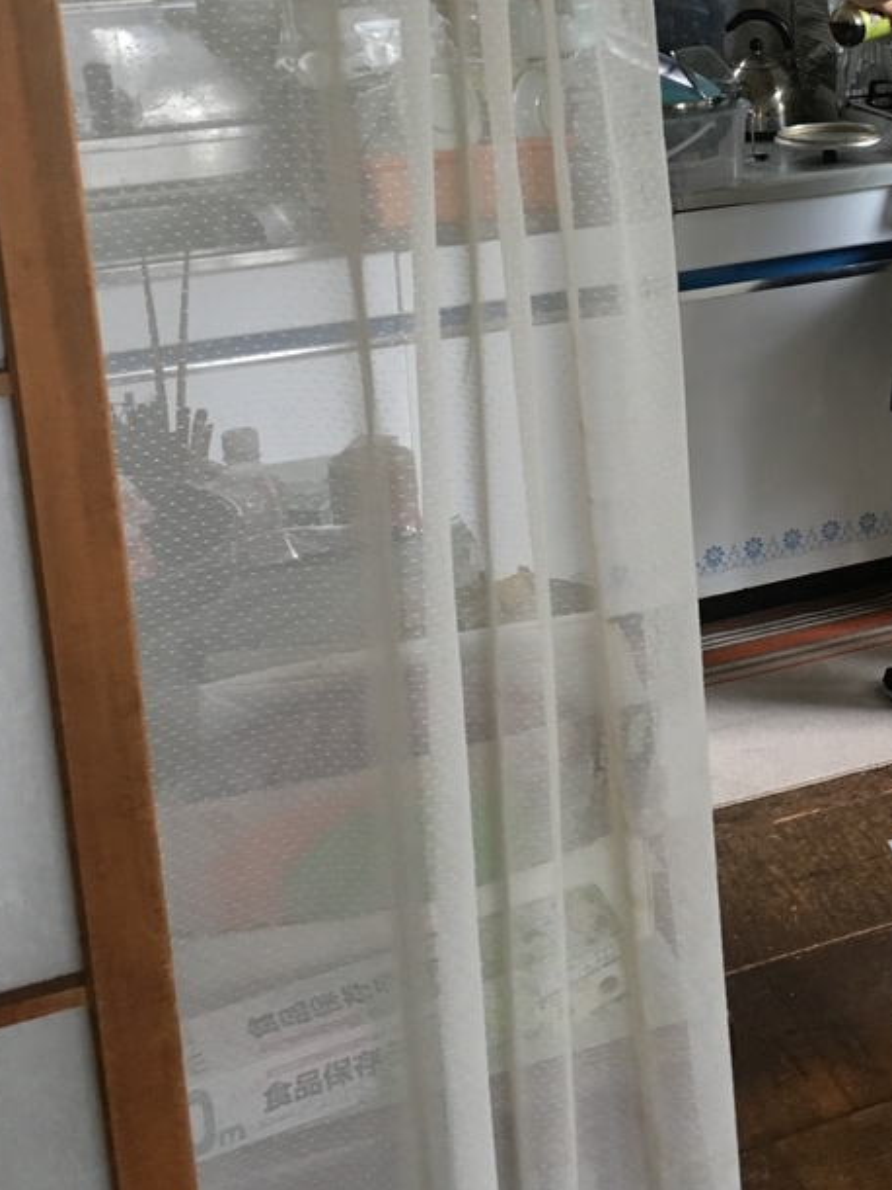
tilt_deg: -13.8
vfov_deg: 32.9
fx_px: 1959
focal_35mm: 57
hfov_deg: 24.9
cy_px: 245
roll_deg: +2.4
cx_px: 800
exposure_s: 1/30
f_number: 2.2
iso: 125
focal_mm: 4.15
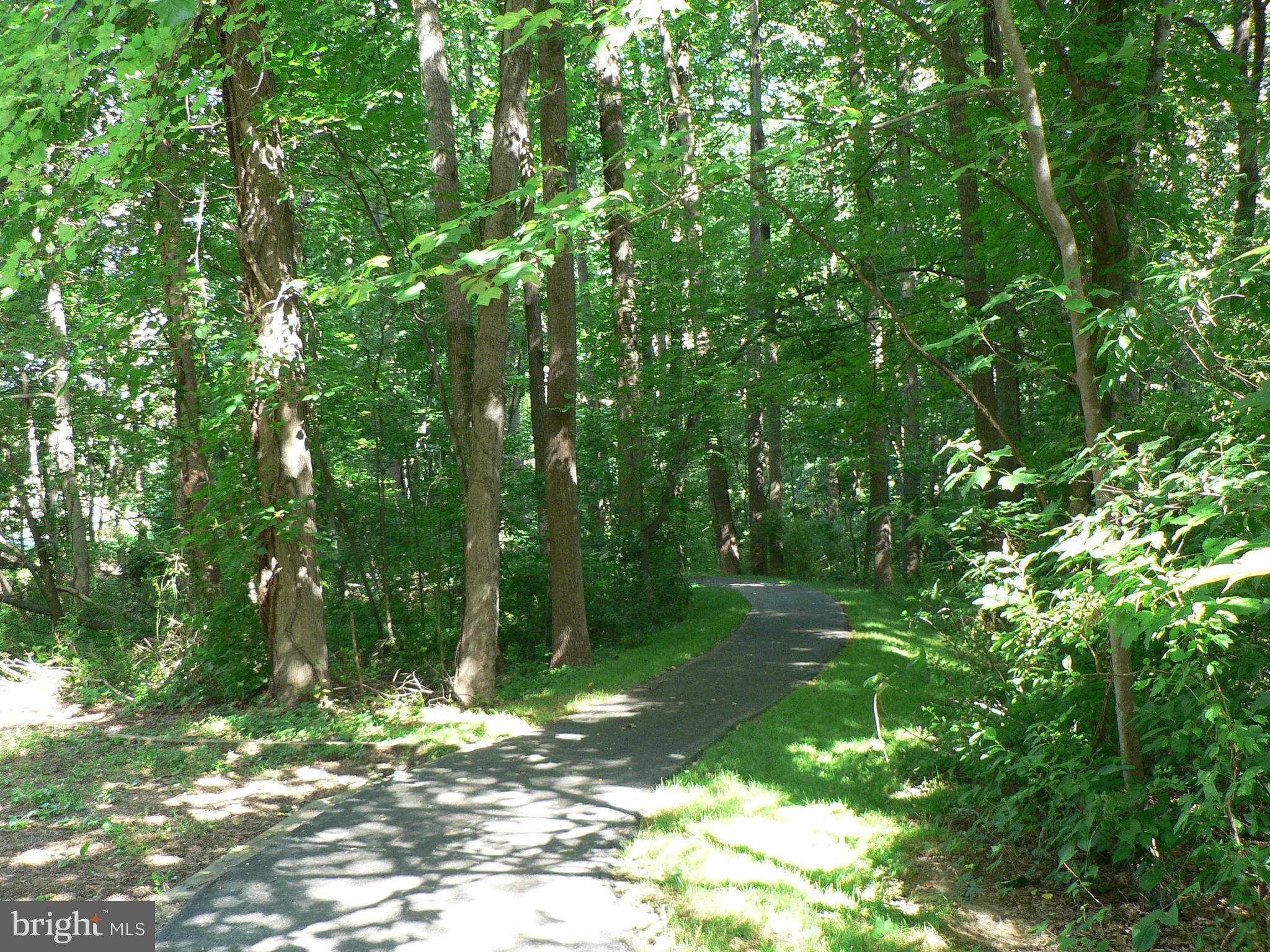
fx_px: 1321
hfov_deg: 51.4
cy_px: 476
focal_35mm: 36
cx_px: 635
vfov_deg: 39.7
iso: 150
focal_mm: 6
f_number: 2.8
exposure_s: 1/30
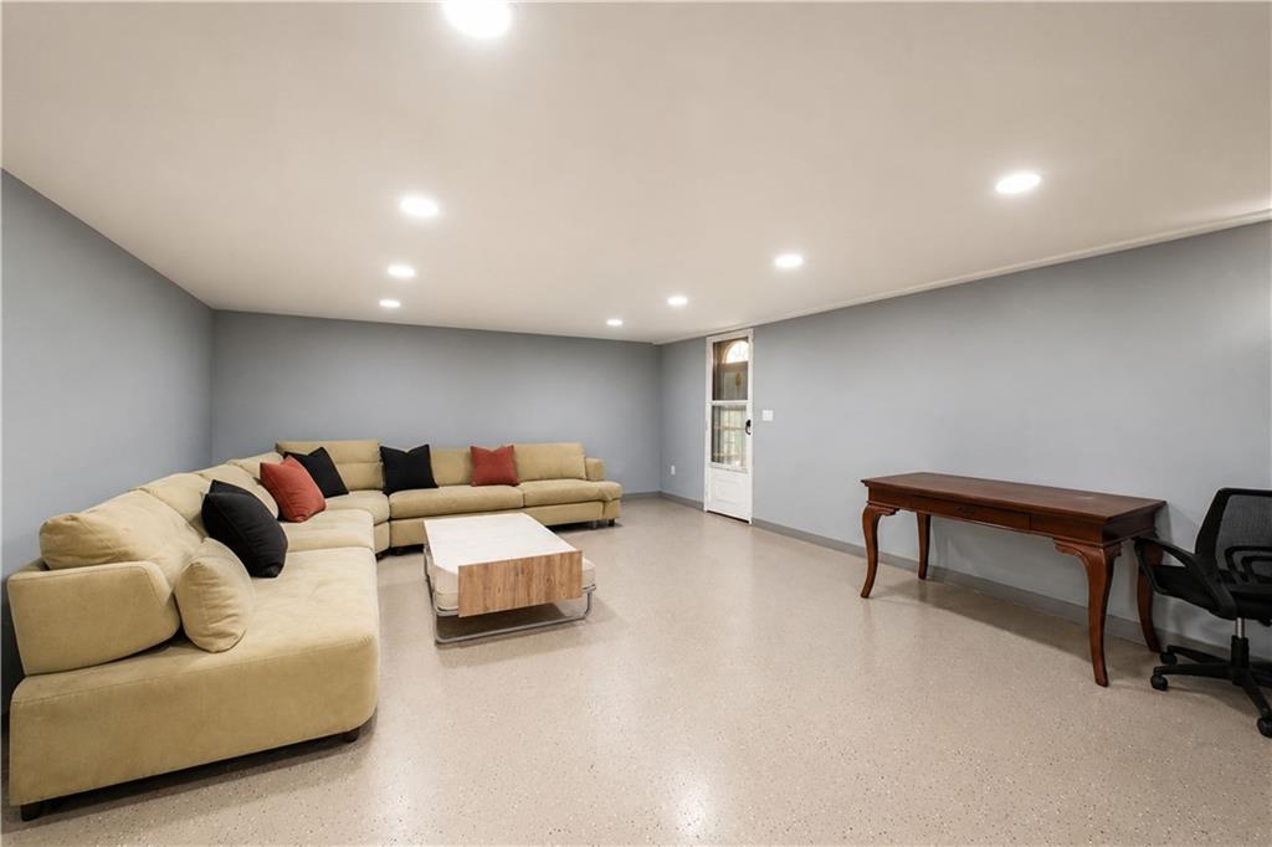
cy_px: 424
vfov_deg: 77.3
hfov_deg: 100.4
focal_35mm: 15
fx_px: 530
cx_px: 636
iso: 1250
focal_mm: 10
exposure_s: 1/60
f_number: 7.1
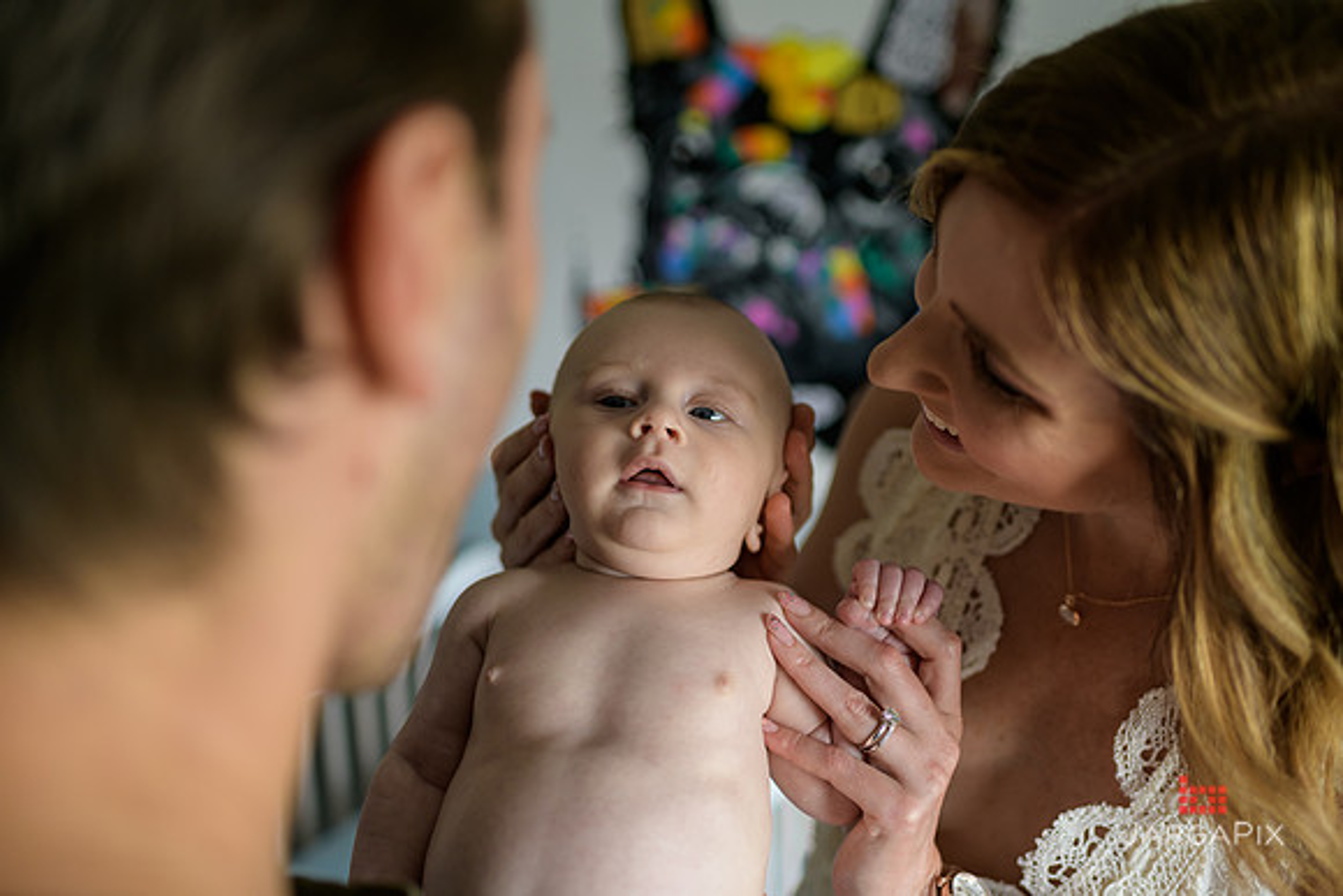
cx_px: 672
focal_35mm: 35
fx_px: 1306
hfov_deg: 54.4
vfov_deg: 37.9
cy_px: 448
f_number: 2
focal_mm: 35
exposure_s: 1/160
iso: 200
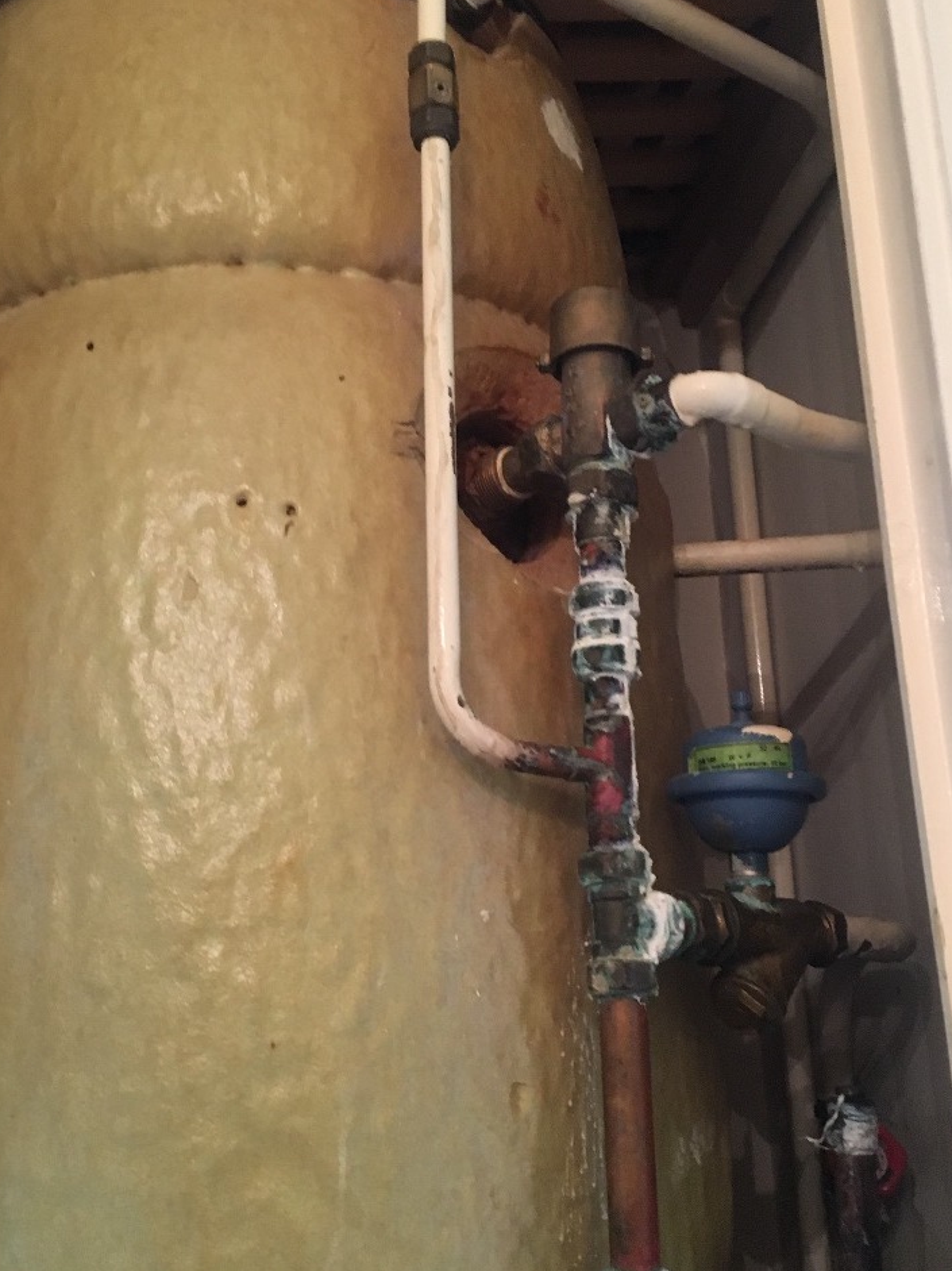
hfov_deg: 38.6
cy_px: 647
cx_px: 466
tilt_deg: +16.3
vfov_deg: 50.2
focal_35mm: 37
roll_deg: +2.0
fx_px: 1358
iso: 200
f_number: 2.2
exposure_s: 1/25
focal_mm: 4.15
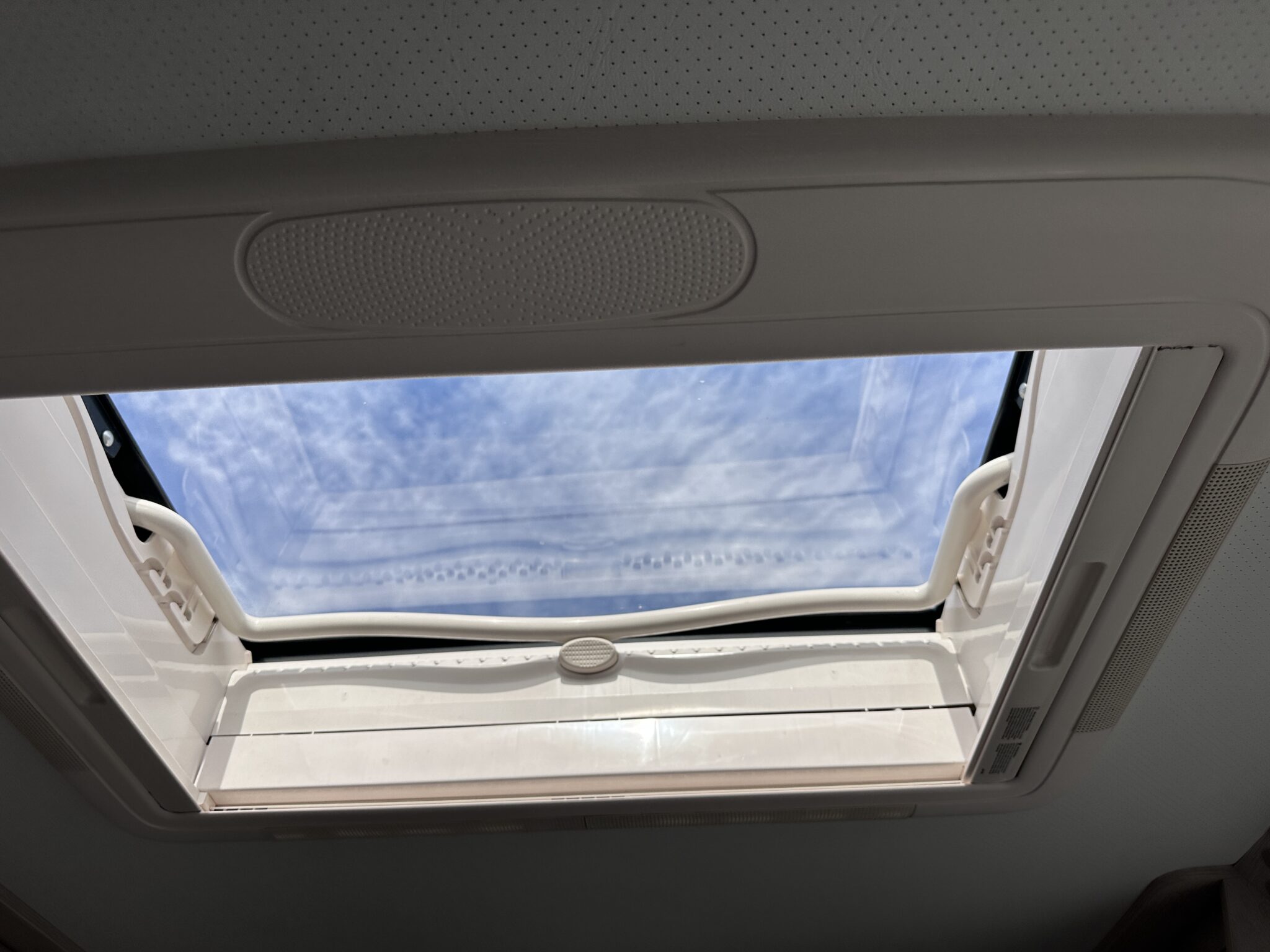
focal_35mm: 24
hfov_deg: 71.6
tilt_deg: +50.7
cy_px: 476
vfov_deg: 56.8
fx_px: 881
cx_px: 635
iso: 80
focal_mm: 6.86
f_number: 1.78
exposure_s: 1/4545
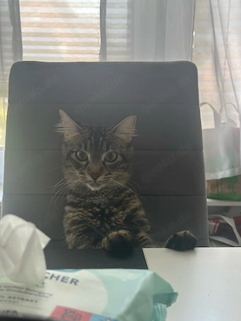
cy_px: 171
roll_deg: -1.3
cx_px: 118
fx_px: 482
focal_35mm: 52
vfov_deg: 36.8
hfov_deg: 28.0
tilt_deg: -10.6
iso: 100
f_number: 1.78
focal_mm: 6.86
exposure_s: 1/60
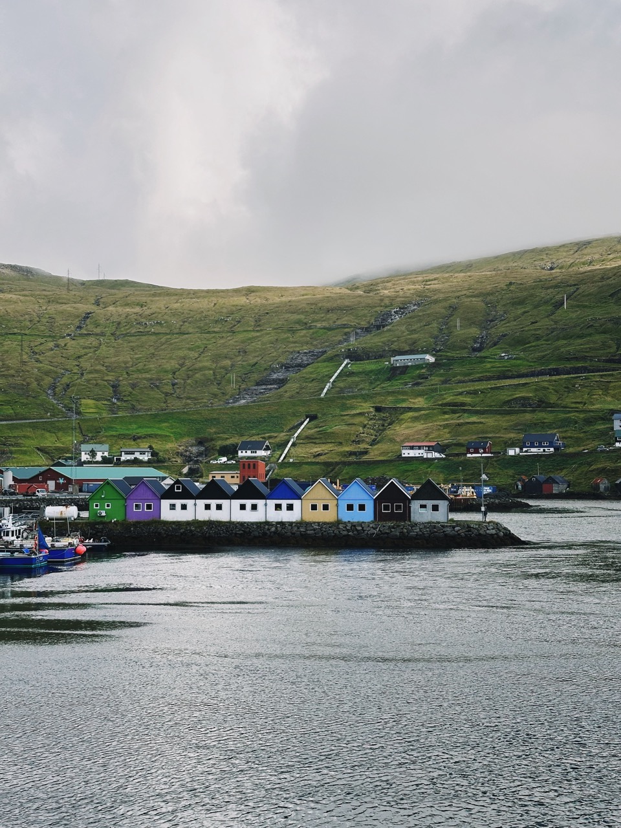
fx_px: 1148
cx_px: 310
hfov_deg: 30.3
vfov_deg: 39.7
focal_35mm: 48
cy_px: 414
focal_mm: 6.86
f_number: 1.78
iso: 64
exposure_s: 1/3597
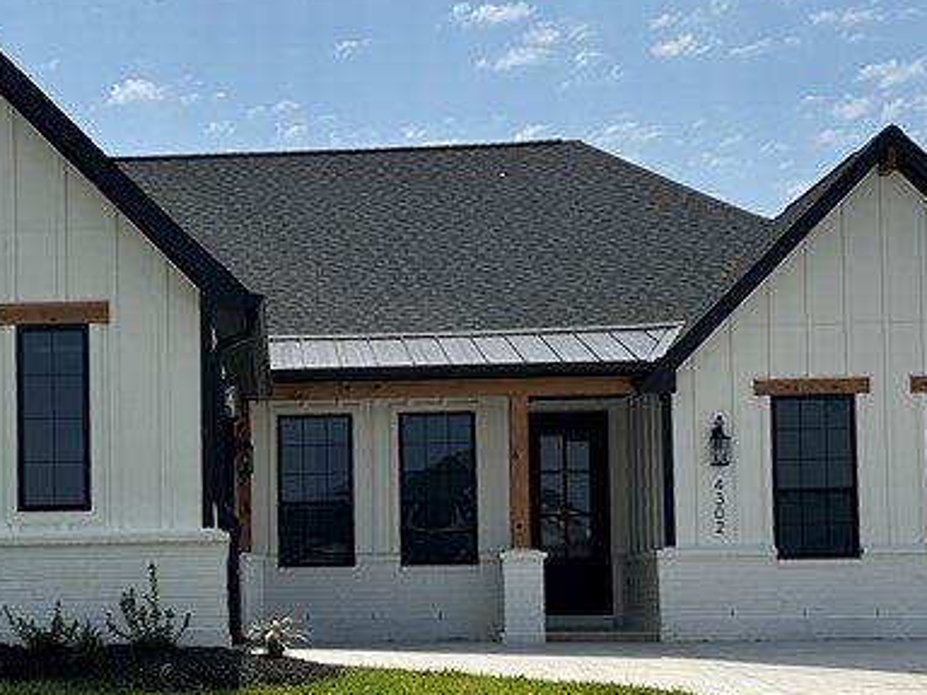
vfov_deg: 22.7
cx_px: 179
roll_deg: +1.2
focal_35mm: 64
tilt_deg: +1.3
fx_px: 1714
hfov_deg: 29.5
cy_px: 526
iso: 80
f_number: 1.78
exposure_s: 1/10753
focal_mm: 6.86
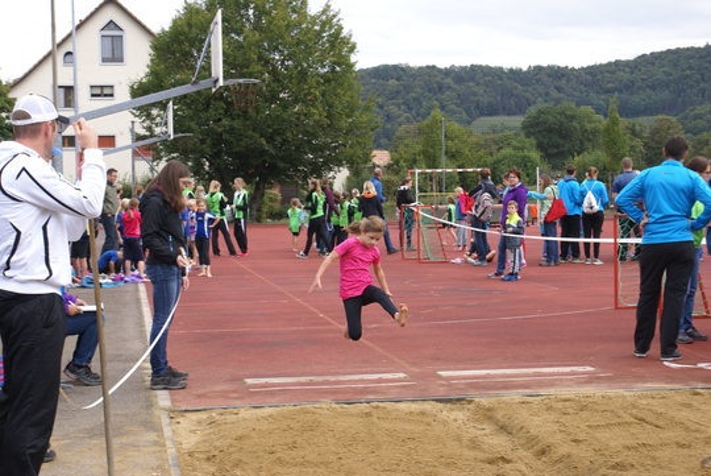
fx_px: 1334
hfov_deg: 29.8
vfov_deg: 20.2
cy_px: 238
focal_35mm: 68
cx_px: 356
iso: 100
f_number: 5.6
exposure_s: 1/160
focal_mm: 45
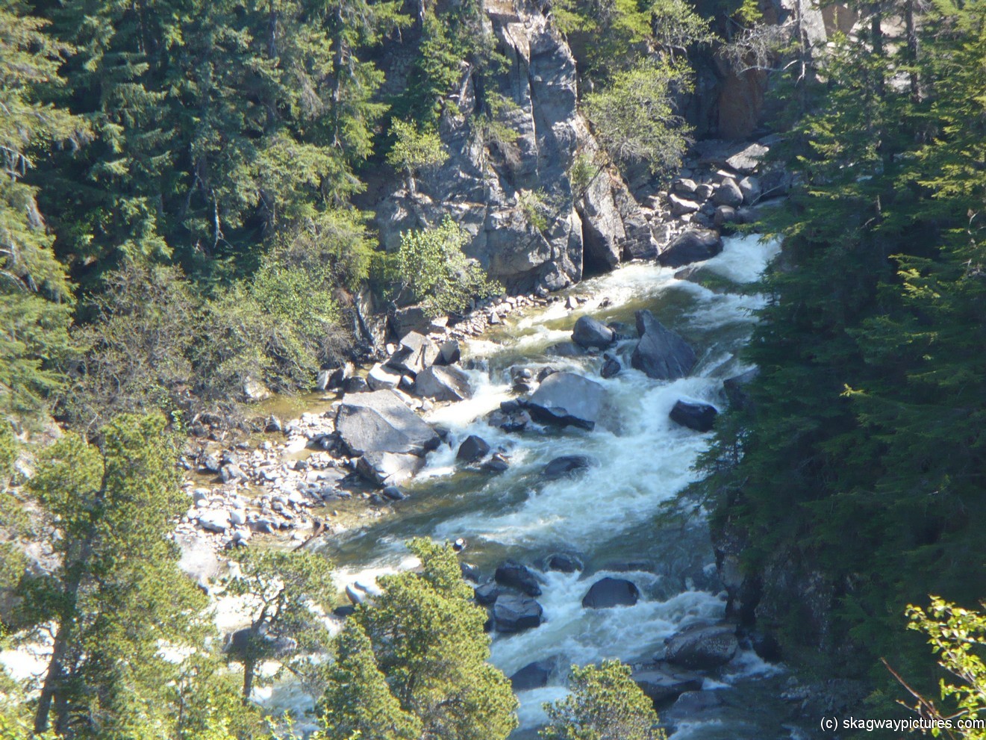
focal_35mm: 222
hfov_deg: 8.9
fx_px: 6324
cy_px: 370
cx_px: 493
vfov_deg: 6.7
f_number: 4.5
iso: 100
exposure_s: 1/100
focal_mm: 36.6
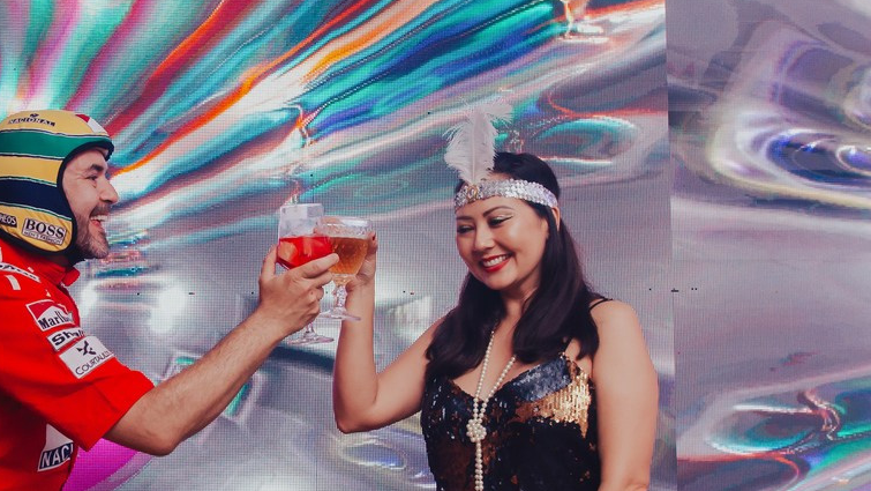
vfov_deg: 20.0
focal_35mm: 60
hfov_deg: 34.0
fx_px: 1386
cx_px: 197
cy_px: 286
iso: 400
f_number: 2.8
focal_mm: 20
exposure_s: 1/60
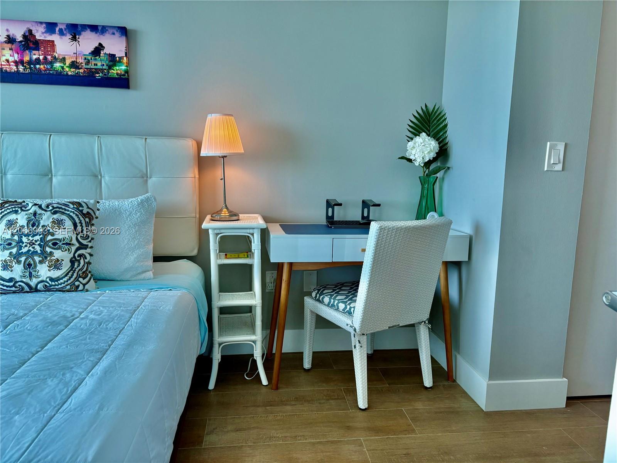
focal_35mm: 26
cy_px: 232
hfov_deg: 67.3
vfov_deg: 53.1
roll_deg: -1.2
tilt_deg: -8.9
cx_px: 308
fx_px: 463
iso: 64
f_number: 1.6
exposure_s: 1/120
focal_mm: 5.96
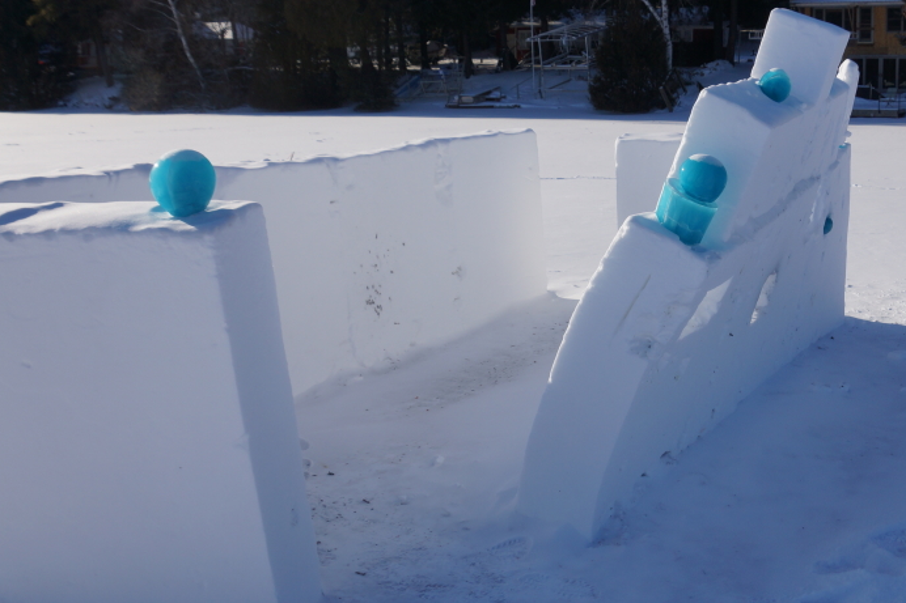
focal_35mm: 39
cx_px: 645
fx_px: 981
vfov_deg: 34.0
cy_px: 229
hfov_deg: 48.2
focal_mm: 18
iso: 100
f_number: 7.1
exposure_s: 1/200
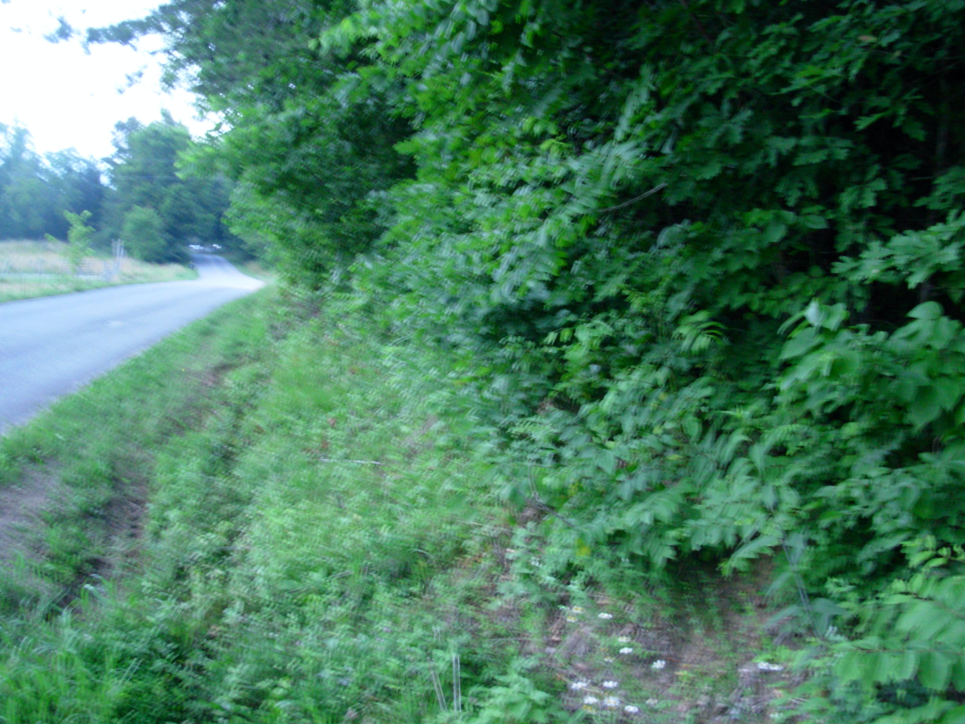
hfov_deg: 49.0
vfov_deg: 37.7
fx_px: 1059
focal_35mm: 38
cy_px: 362
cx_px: 482
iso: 150
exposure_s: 1/4
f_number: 2.9
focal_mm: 6.3
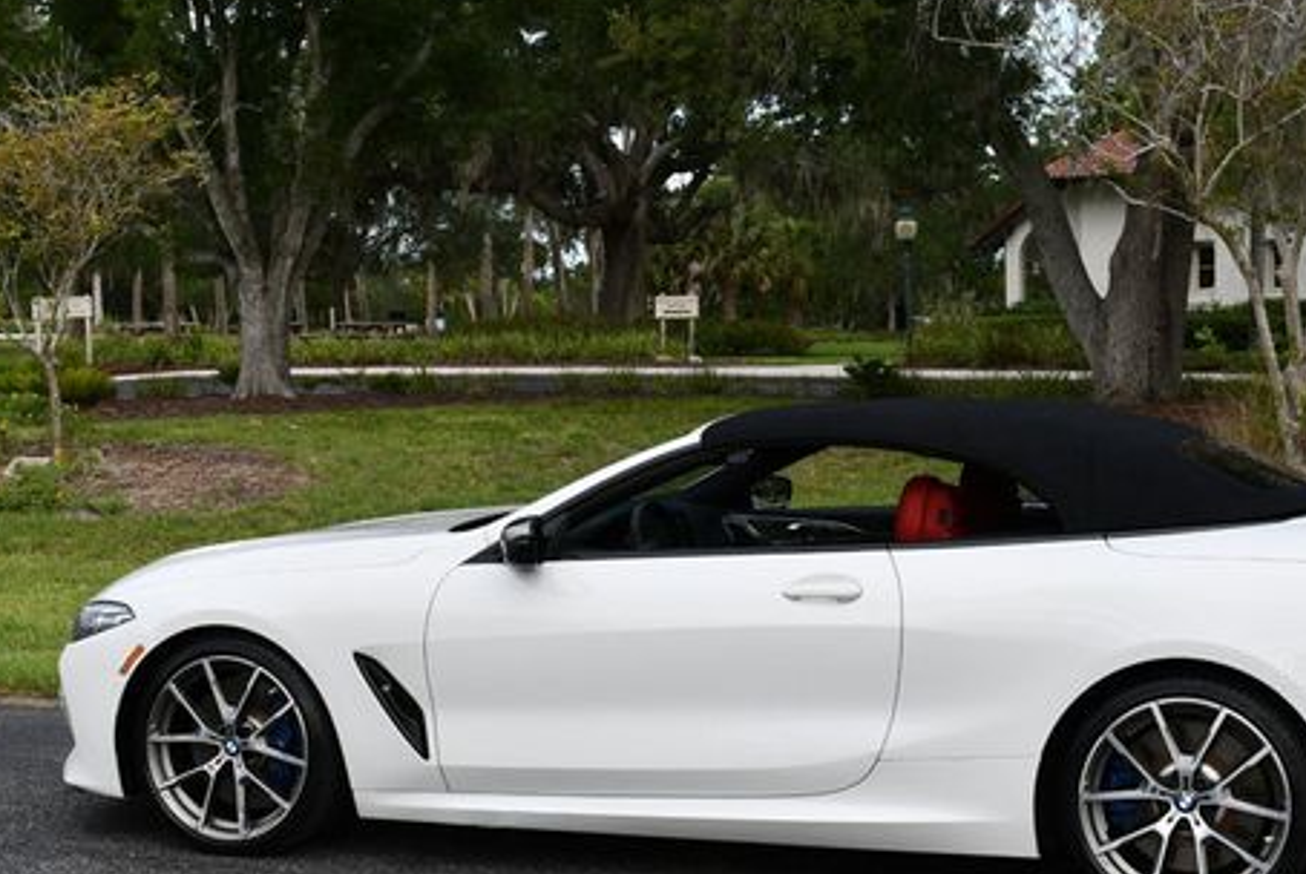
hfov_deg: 32.2
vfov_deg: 22.0
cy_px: 480
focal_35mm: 62
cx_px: 837
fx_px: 2252
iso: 180
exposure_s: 1/250
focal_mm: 22
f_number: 8
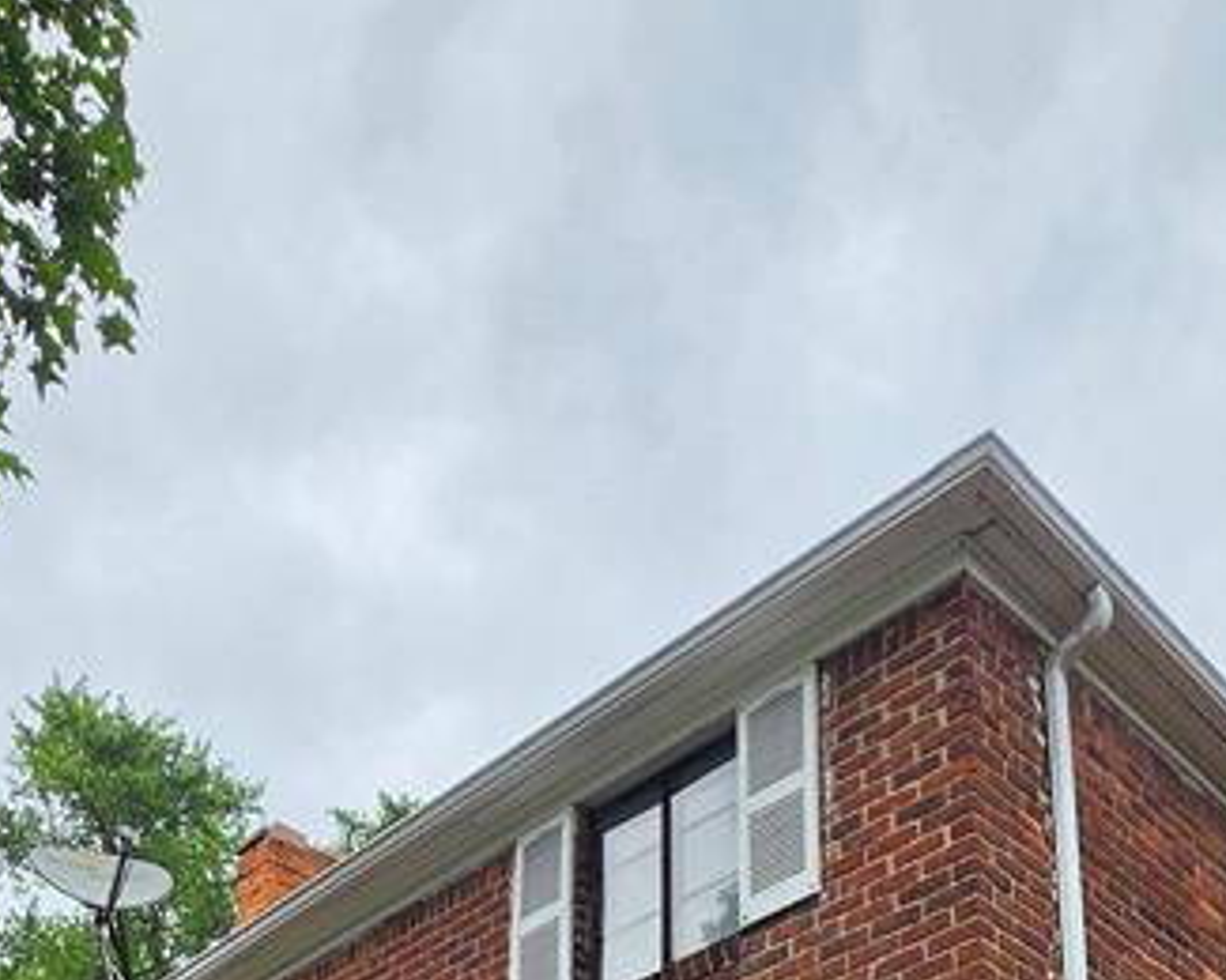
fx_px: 1451
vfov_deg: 28.6
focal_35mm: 40
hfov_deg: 45.8
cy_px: 1349
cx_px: 615
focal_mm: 2.2
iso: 32
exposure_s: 1/1339
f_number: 1.9
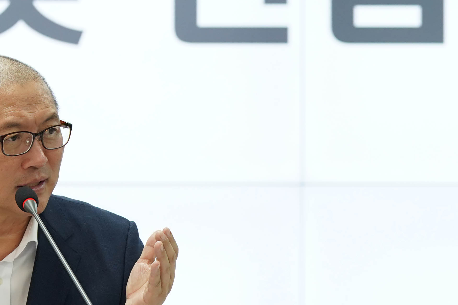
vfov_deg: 3.7
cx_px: -44
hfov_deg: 5.5
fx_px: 4784
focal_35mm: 376
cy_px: 70
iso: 1000
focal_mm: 120
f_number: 4
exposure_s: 1/160
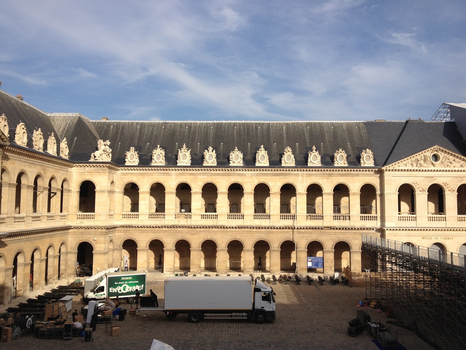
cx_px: 233
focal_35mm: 35
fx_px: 471
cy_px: 175
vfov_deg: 40.7
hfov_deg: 52.6
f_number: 2.4
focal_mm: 4.28
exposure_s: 1/1905
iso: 64
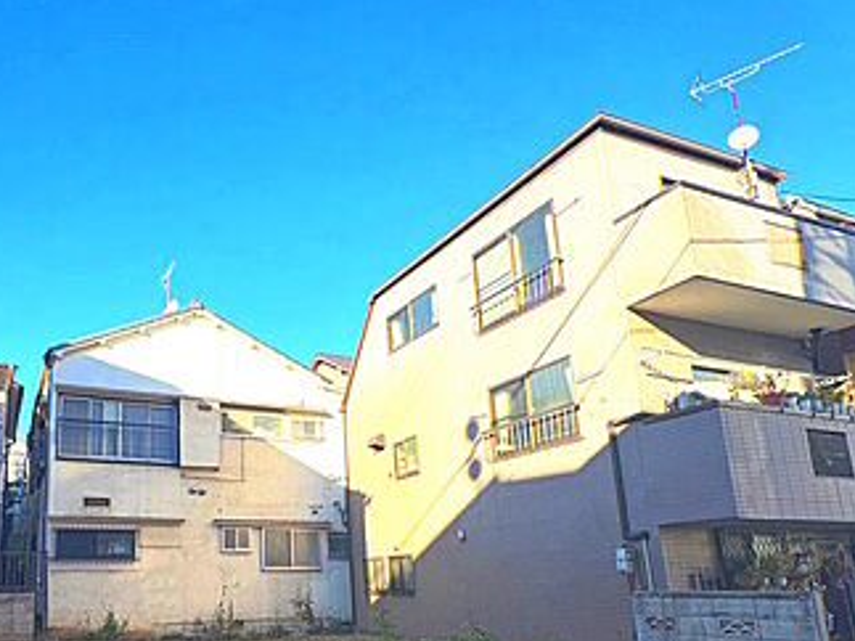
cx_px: 225
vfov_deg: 51.4
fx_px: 642
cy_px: 458
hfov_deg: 63.8
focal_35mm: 26
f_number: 2.2
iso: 40
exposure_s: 1/1143
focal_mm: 2.22
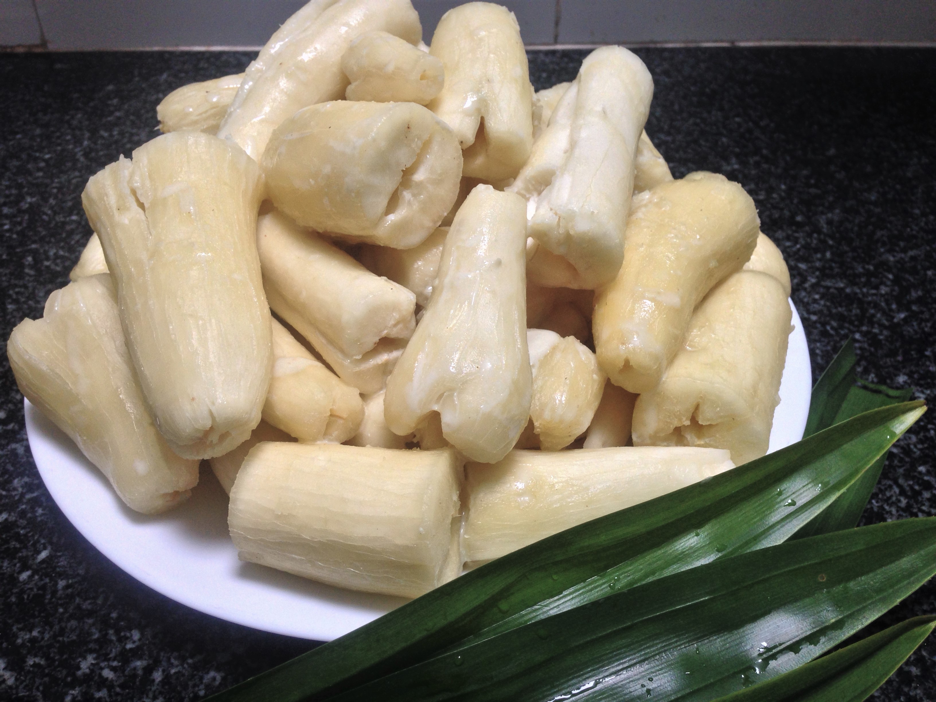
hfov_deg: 55.4
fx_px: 892
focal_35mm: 33
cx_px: 468
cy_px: 351
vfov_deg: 42.9
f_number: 2.4
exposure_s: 1/120
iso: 64
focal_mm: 4.12
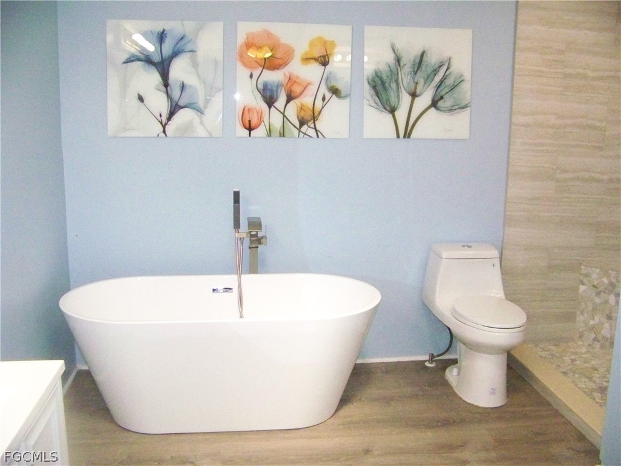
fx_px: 646
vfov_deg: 39.7
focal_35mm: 36
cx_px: 310
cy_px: 233
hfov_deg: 51.4
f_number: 2.8
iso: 1250
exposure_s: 1/500
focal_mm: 5.85
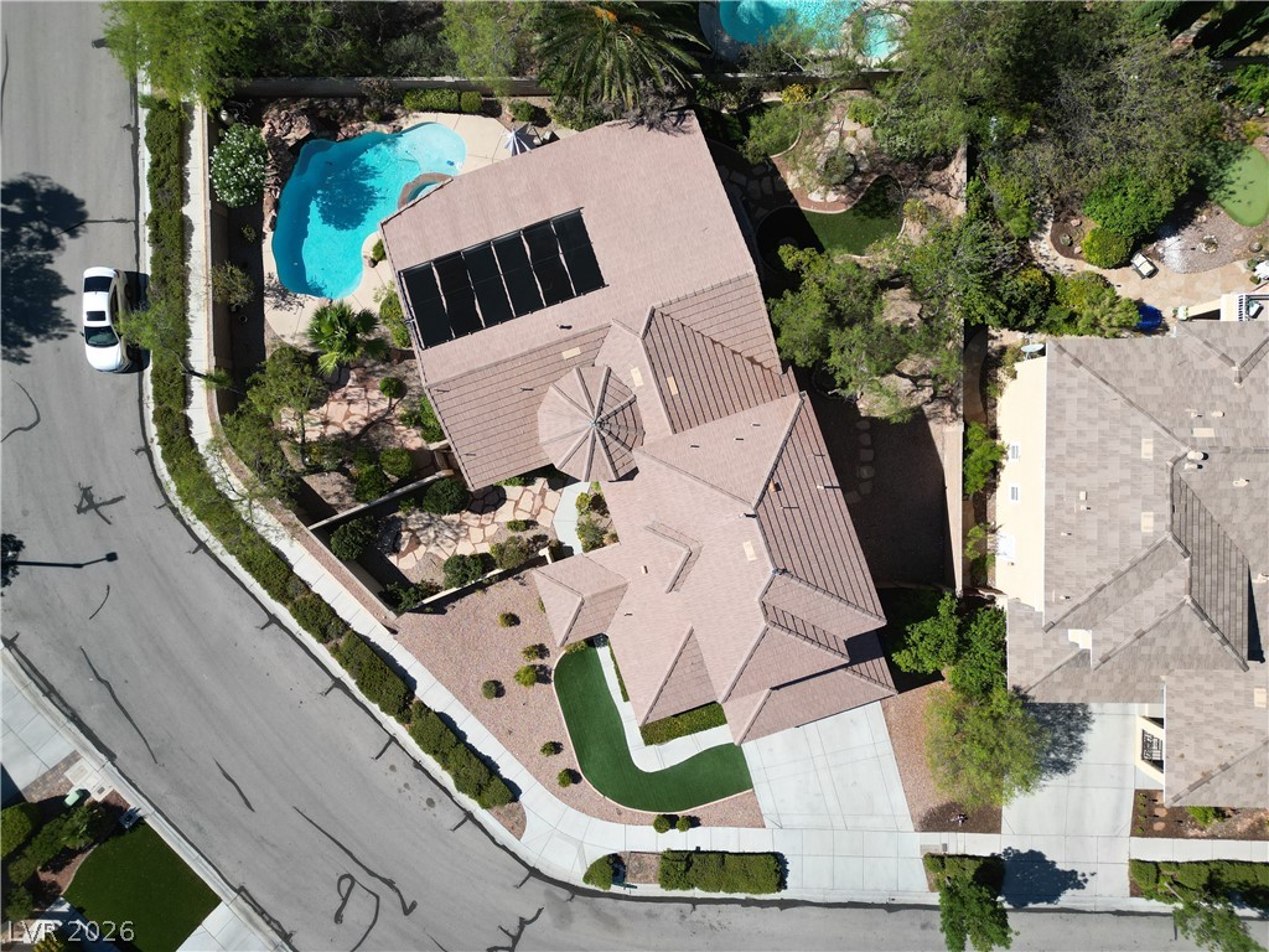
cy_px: 476
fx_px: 880
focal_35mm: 24
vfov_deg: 56.8
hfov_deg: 71.6
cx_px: 634
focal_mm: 6.72
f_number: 1.7
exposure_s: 1/2500
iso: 100
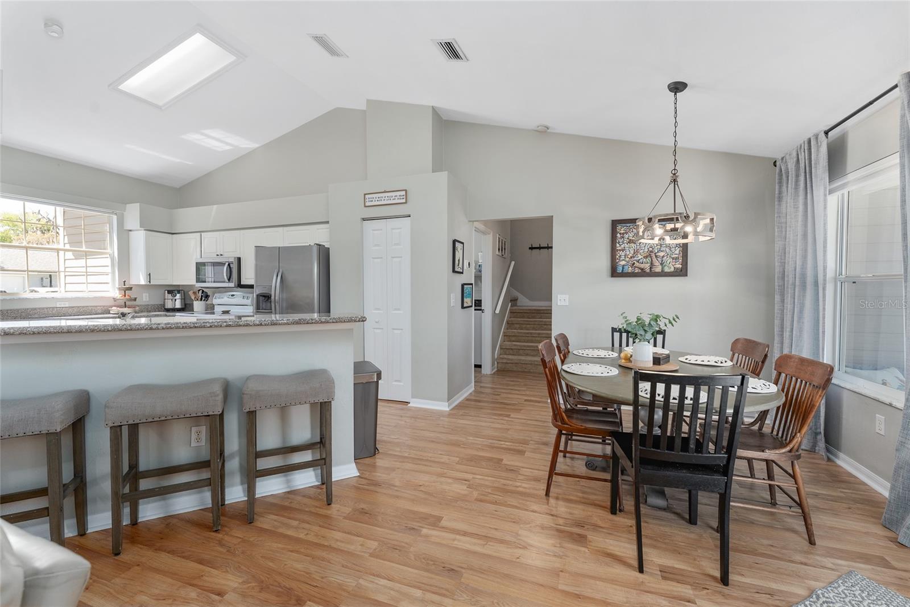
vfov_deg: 77.3
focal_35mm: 15
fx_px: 379
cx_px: 455
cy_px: 304
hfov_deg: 100.4
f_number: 7.1
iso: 400
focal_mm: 15
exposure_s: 1/8
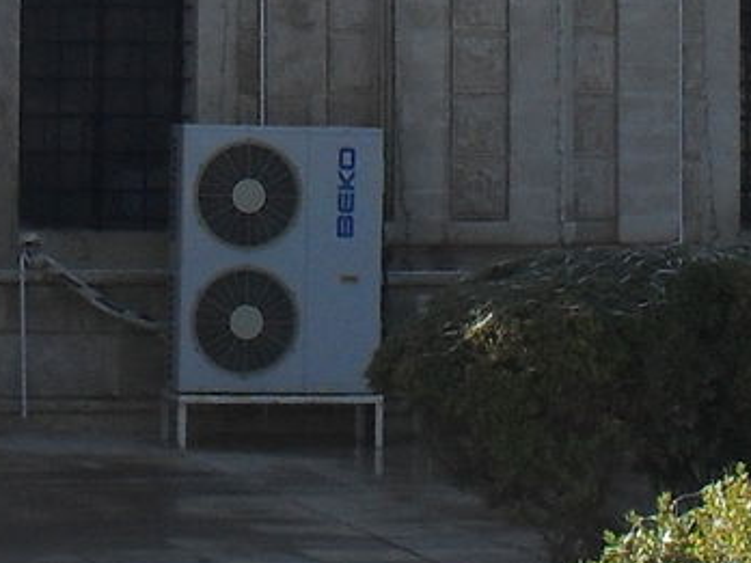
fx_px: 4187
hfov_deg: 10.2
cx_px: 147
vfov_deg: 7.3
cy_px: -682
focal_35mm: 193
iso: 100
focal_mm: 6.3
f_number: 8.4
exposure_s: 1/125
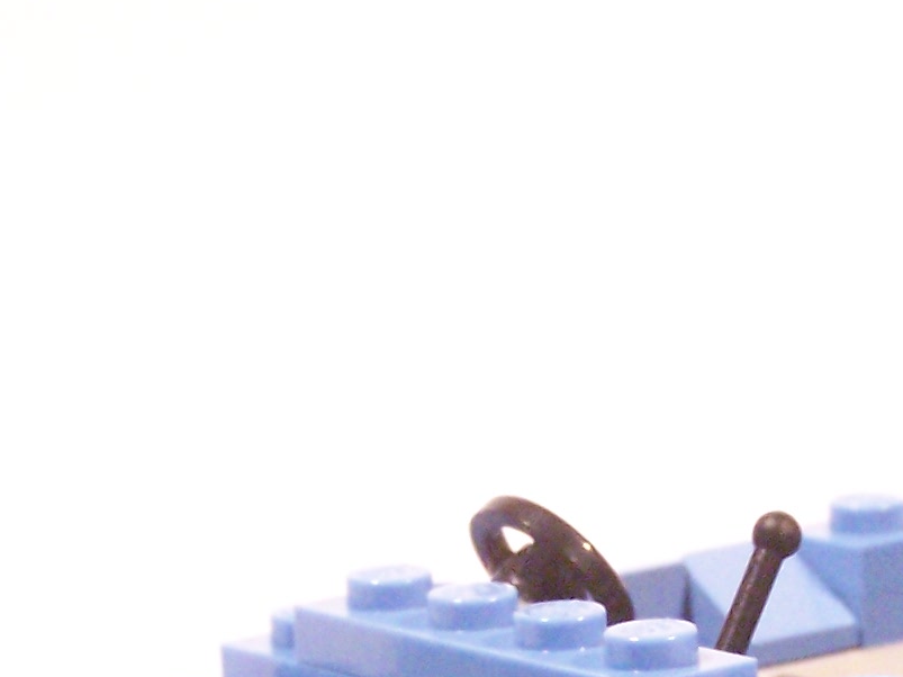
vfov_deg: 6.9
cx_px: 789
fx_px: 5608
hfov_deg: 9.2
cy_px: 801
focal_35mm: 215
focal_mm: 11.1
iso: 400
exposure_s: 1/30
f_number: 3.2
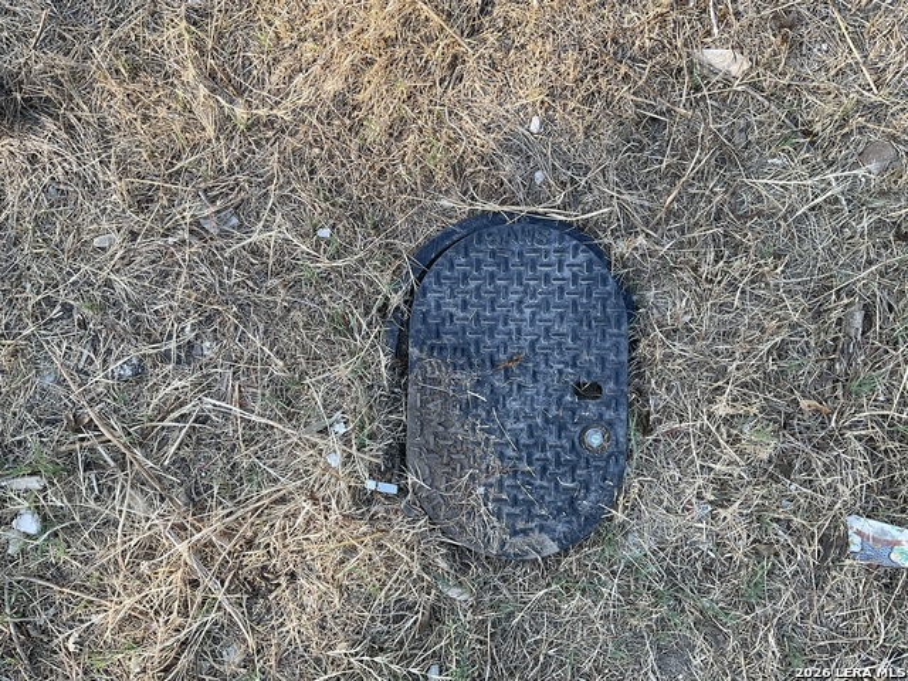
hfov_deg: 61.7
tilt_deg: -75.0
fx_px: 761
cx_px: 454
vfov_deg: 48.2
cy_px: 340
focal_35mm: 29
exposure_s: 1/198
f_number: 1.8
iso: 16
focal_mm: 3
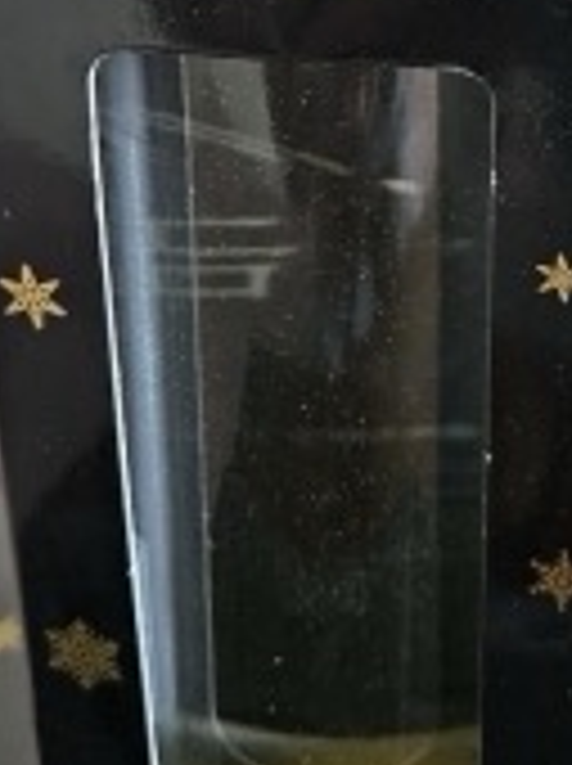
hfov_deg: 22.4
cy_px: 76
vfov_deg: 28.7
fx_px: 1436
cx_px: 419
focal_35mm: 65
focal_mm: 5.4
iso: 1600
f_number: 1.8
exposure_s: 1/24
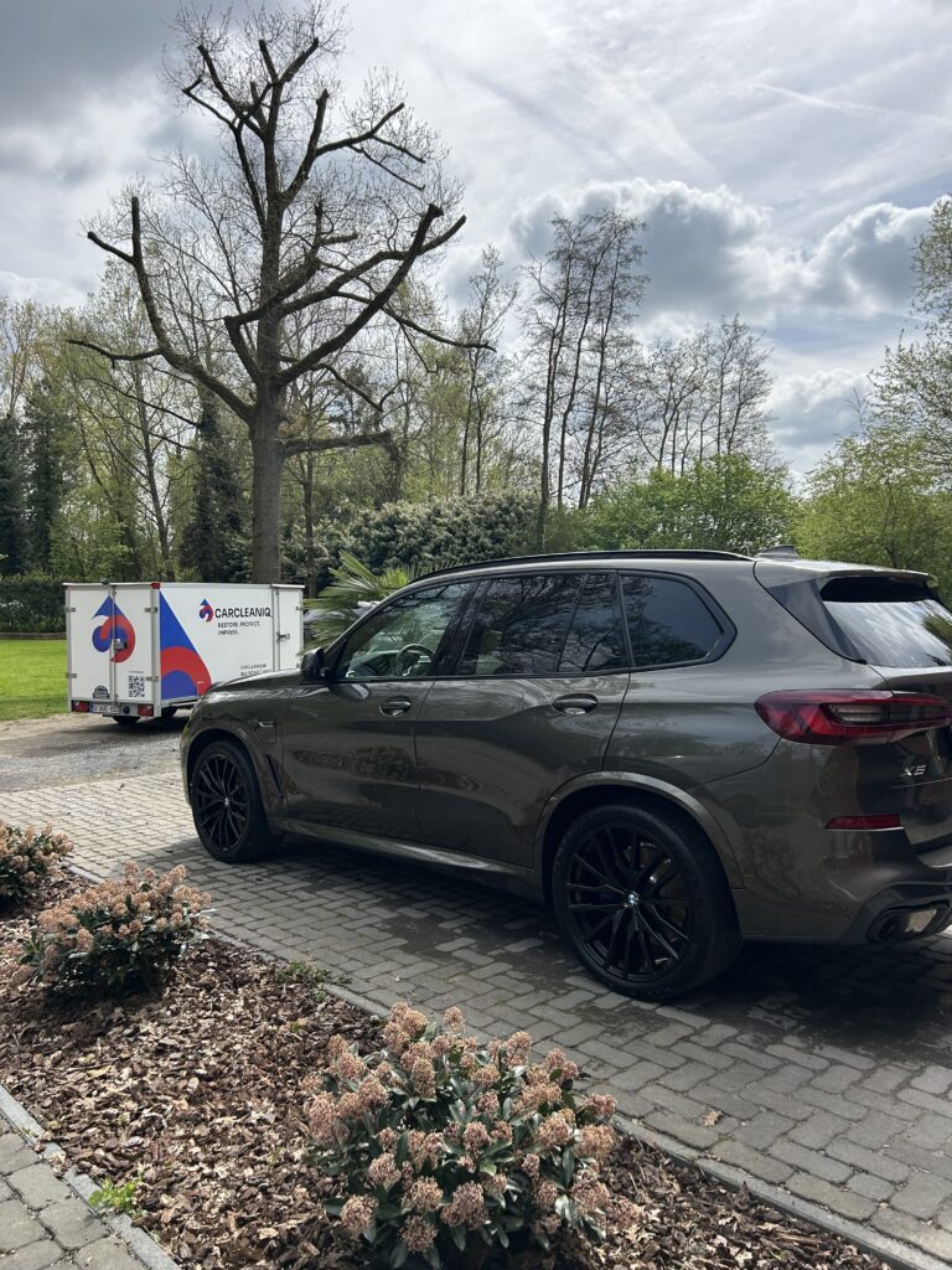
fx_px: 953
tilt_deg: -1.9
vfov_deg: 67.3
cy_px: 635
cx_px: 476
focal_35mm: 26
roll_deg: -0.8
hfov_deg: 53.1
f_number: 1.5
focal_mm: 5.7
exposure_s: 1/4274
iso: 50
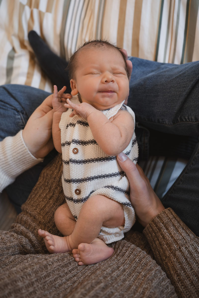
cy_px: 149
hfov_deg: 38.9
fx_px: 282
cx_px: 100
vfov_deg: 55.8
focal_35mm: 34
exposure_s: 1/250
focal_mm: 34
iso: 5000
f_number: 3.5
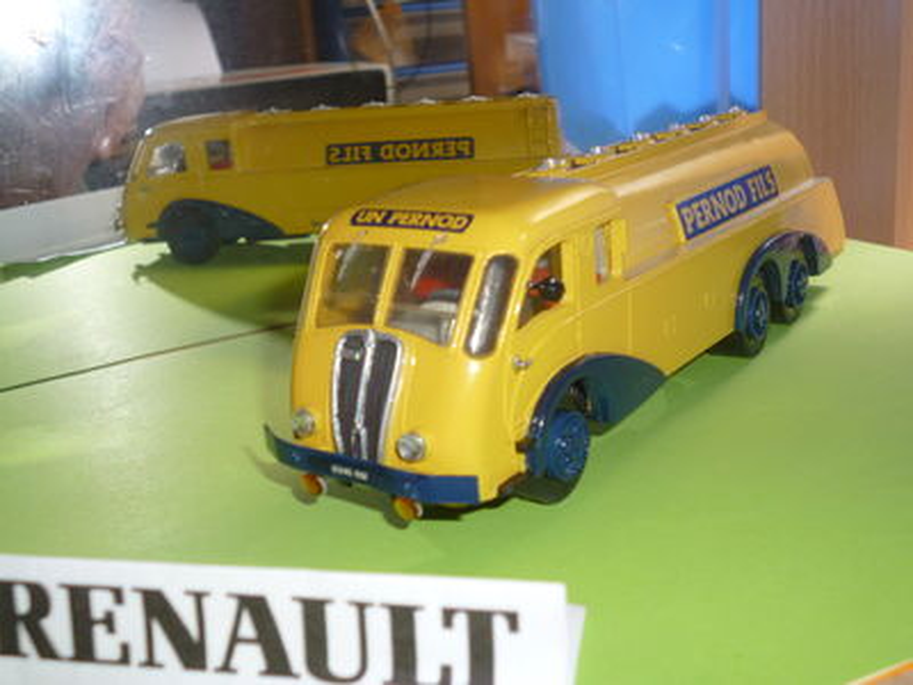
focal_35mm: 41
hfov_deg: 45.8
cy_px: 342
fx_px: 1081
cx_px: 456
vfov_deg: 35.1
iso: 160
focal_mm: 7.3
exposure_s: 1/60
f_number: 3.7
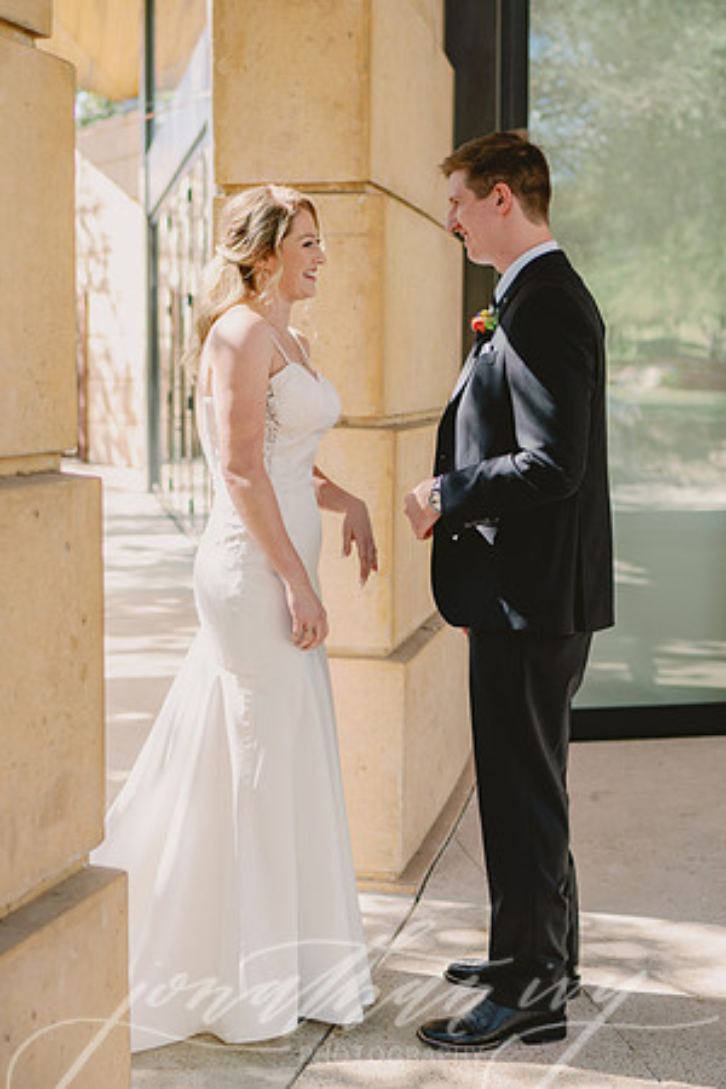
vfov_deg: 38.2
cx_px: 363
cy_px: 544
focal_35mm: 52
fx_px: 1573
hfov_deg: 26.0
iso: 100
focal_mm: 35
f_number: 2
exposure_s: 1/320
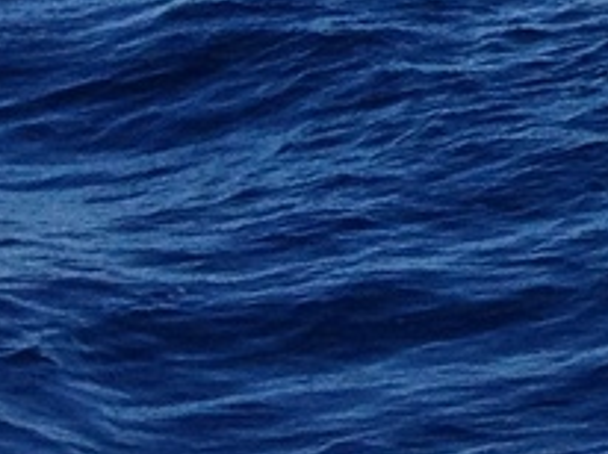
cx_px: 2196
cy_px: -858
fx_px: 4772
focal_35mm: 272
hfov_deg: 6.3
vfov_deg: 5.2
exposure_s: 1/1381
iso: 64
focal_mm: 4.28
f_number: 2.4
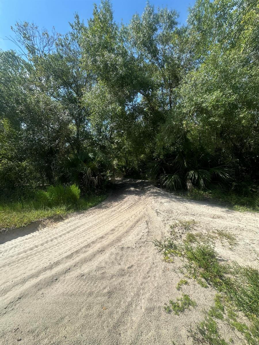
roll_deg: +2.8
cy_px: 172
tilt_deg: -0.1
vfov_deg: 102.1
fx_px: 140
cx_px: 130
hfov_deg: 85.7
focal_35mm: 14
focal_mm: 2.22
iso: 40
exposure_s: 1/1092
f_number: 2.2
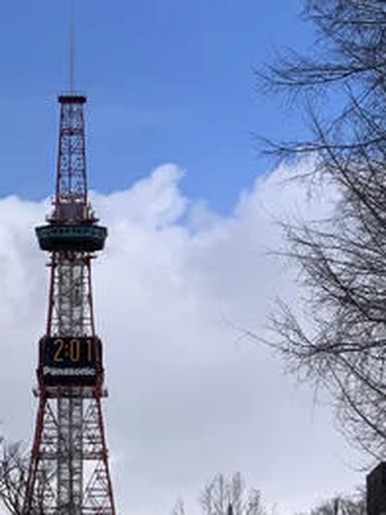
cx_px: 61
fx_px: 2273
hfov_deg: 9.7
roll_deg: +0.5
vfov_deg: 12.9
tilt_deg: +9.9
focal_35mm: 153
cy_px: 361
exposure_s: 1/1776
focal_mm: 6
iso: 16
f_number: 2.4
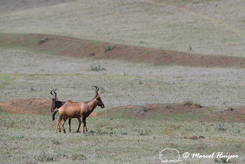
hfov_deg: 3.1
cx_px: 137
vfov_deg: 2.0
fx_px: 4575
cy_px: 72
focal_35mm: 672
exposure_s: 1/2500
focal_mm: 600
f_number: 9
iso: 800
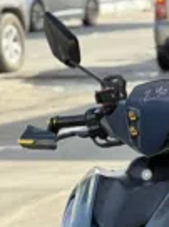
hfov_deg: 6.4
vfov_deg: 8.6
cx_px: 243
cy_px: 274
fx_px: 1487
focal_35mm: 228
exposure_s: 1/121
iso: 32
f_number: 2.8
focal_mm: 9
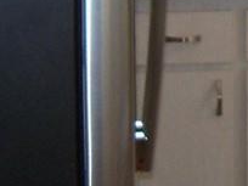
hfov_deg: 10.5
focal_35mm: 176
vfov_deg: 8.2
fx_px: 1261
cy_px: -143
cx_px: 447
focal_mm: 6.2
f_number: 3.5
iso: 200
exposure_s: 1/30
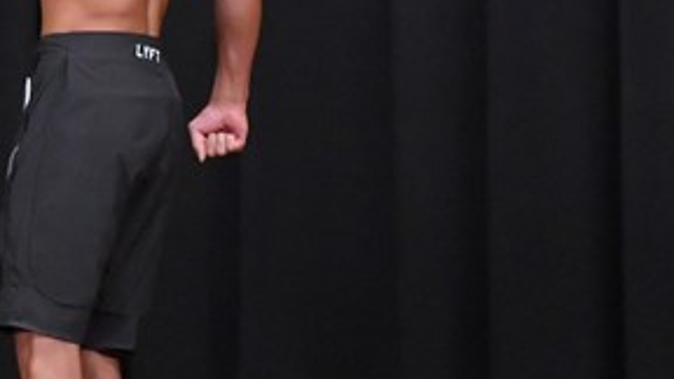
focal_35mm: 569
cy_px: 124
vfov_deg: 2.1
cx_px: 252
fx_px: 10169
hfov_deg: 3.8
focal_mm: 135
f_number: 5.6
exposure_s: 1/400
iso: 8000
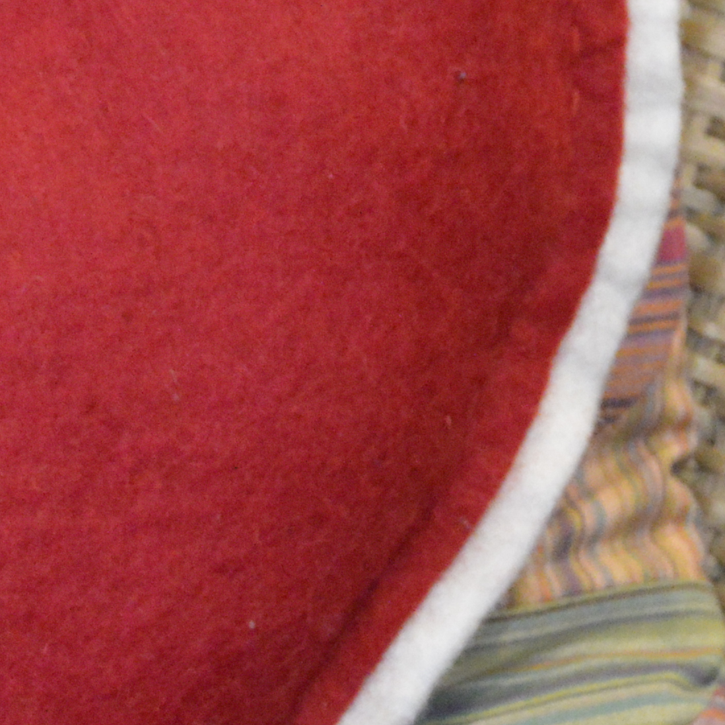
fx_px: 5126
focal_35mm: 216
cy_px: 419
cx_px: 25
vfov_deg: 8.1
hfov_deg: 8.1
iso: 3200
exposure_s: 1/50
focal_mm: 31
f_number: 4.2
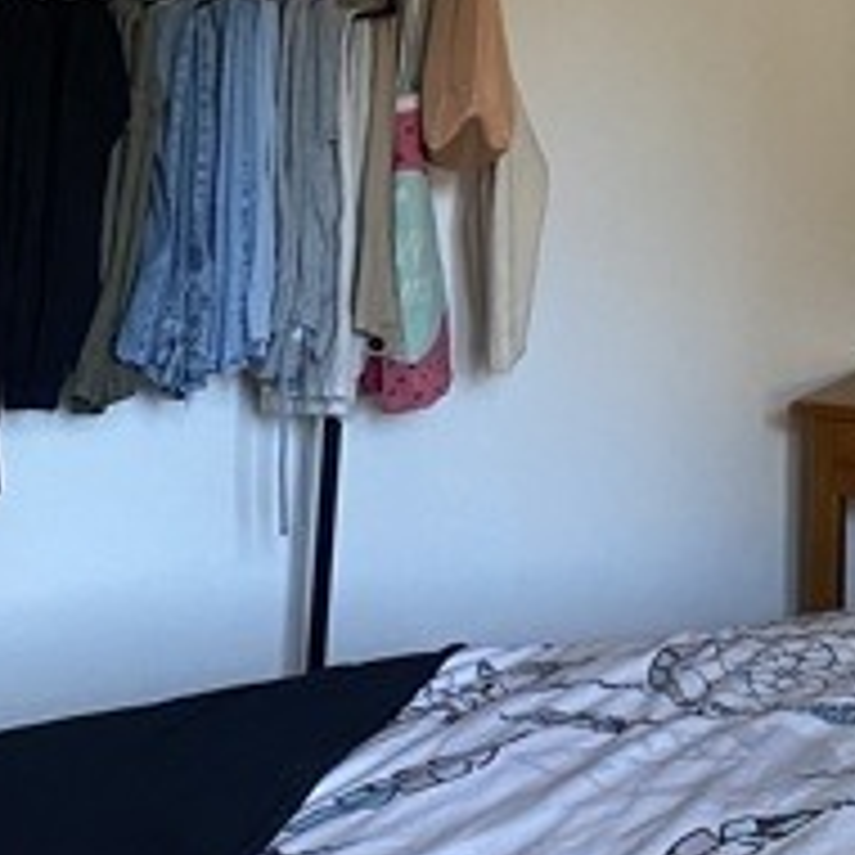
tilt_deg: -2.5
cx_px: 886
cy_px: 99
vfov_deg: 17.7
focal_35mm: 97
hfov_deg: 17.4
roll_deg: -0.4
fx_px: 2711
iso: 320
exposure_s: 1/60
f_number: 1.8
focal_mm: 4.25
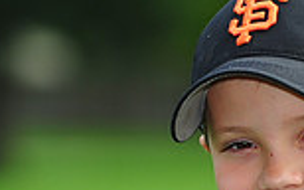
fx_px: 6342
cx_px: 345
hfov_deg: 2.7
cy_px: 269
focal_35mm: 766
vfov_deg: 1.7
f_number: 4.5
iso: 400
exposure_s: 1/1600
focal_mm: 200
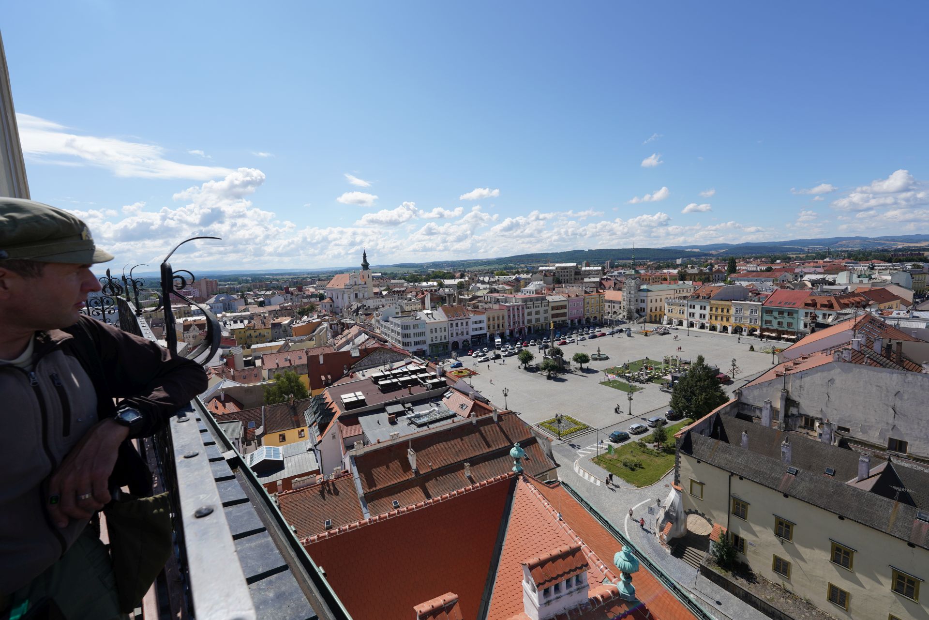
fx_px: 361
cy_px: 310
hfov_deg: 104.2
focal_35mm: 14
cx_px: 464
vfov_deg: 81.2
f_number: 7.1
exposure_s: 1/400
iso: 100
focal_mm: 14
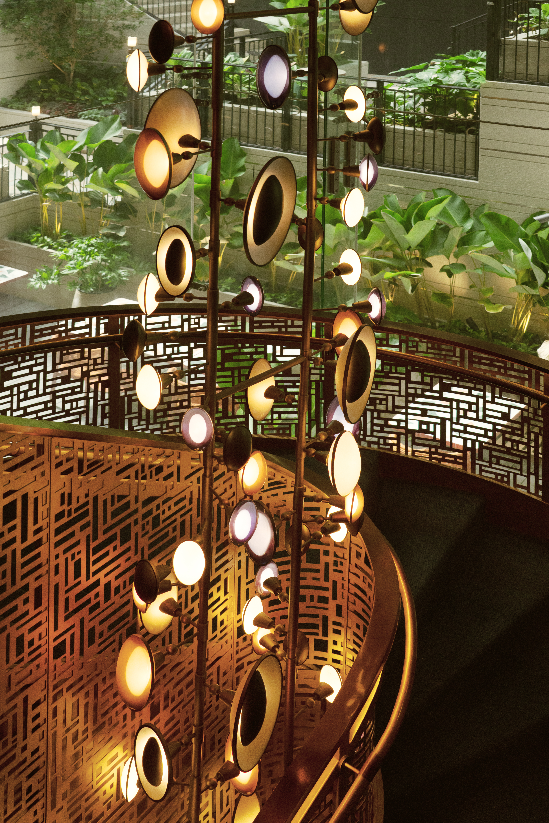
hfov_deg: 29.2
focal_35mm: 46
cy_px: 412
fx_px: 1052
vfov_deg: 42.7
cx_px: 274
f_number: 5.6
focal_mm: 46
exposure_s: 1/250
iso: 800
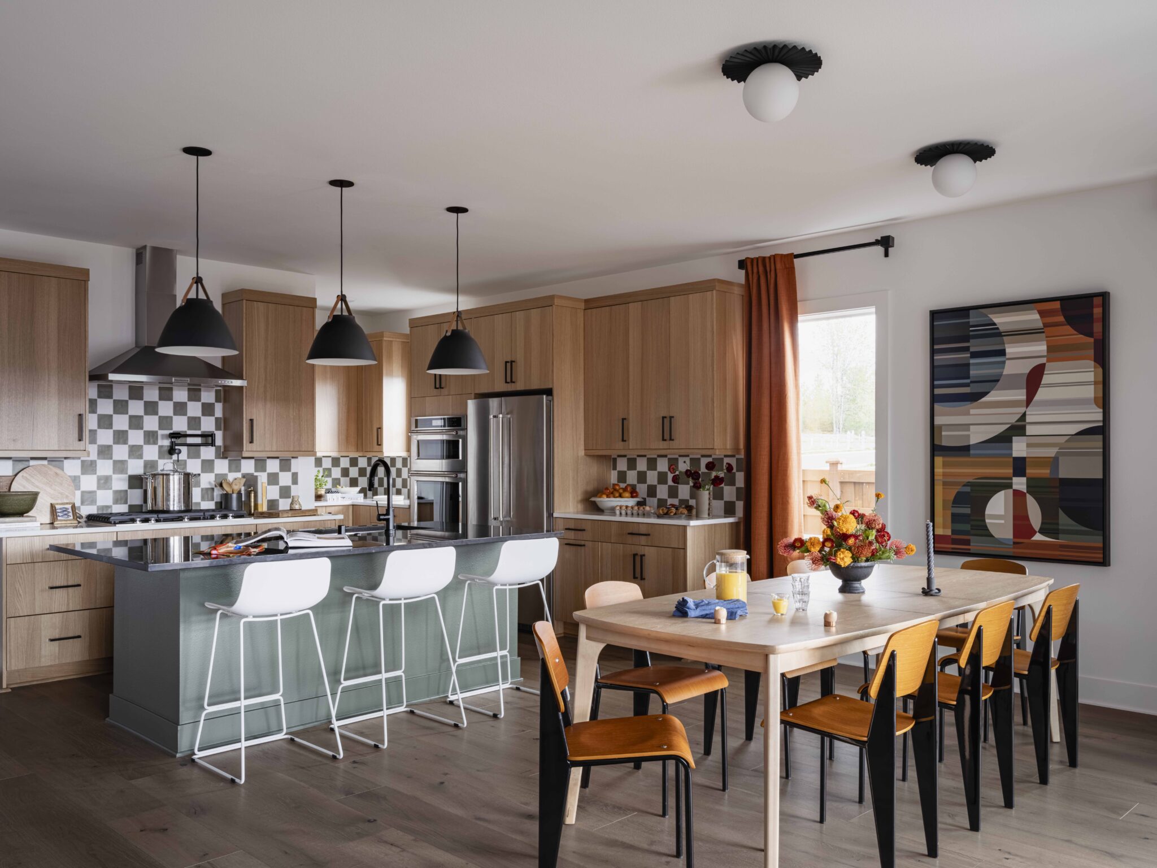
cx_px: 578
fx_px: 969
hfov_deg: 61.7
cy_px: 434
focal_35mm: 29
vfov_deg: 48.2
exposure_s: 1/15
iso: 400
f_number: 18
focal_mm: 36.2
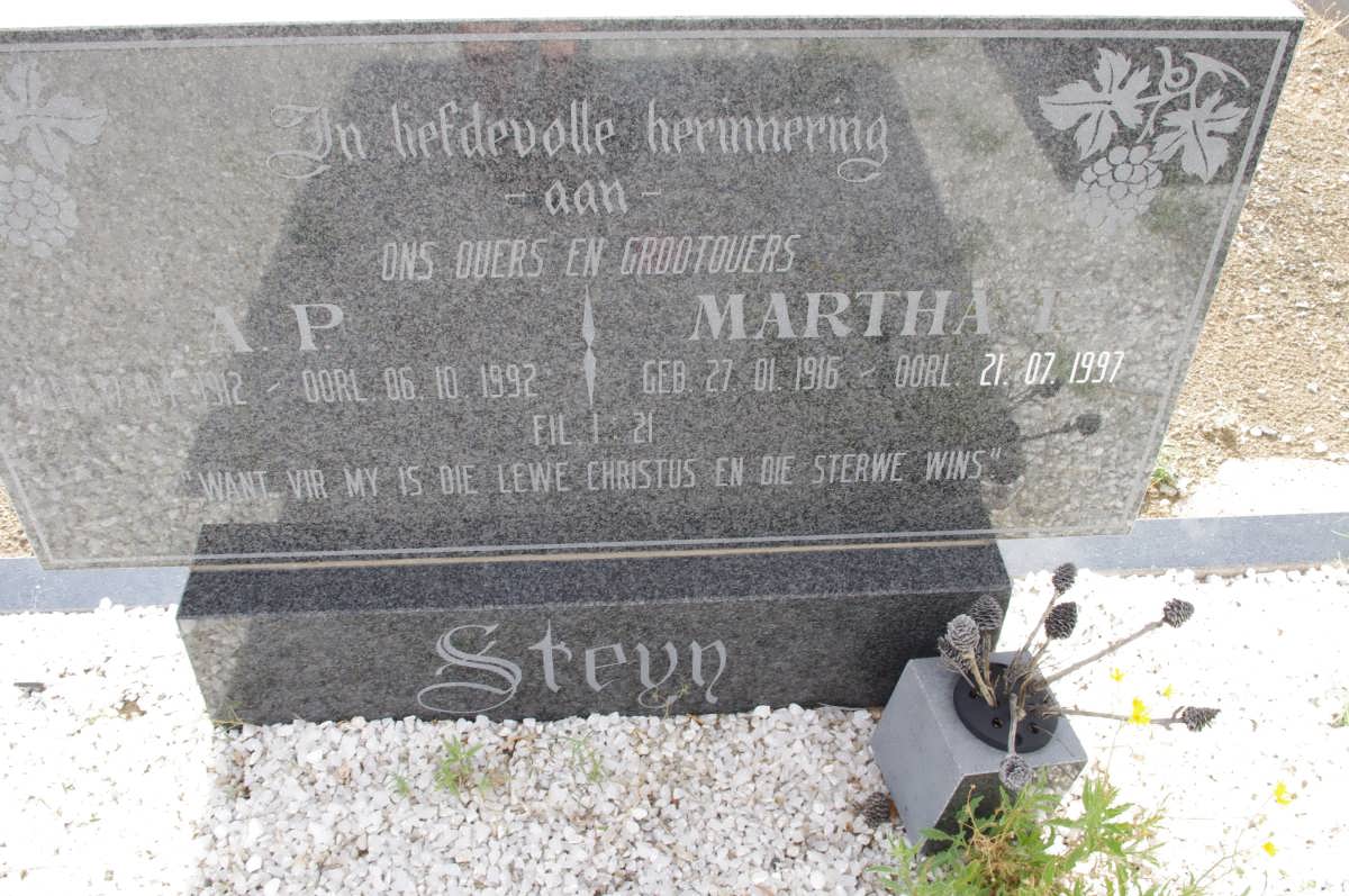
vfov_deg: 38.8
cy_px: 448
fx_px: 1272
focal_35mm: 34
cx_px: 674
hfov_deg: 55.9
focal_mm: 23.13
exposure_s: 1/125
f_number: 11
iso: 800
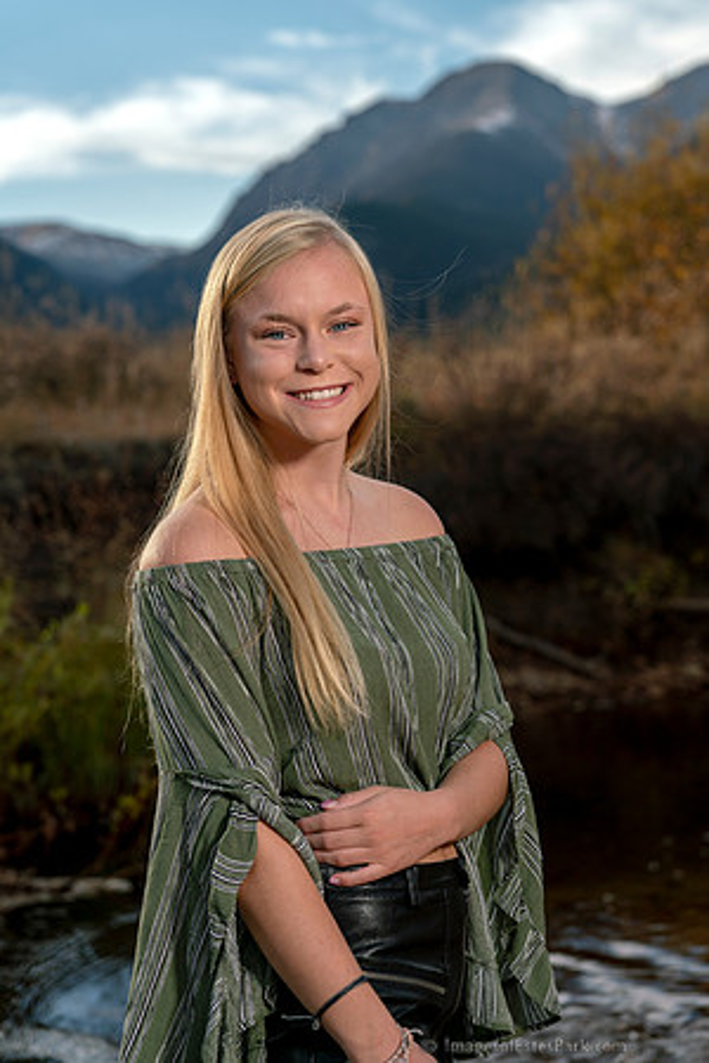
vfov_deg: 28.8
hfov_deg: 19.5
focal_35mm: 70
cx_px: 354
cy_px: 532
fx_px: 2068
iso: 100
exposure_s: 1/640
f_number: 4.5
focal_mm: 70
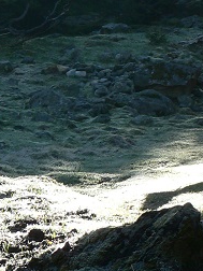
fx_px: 2635
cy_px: -5
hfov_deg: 4.4
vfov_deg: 5.9
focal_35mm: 337
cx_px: 380
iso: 80
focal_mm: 17.7
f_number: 4
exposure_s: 1/125
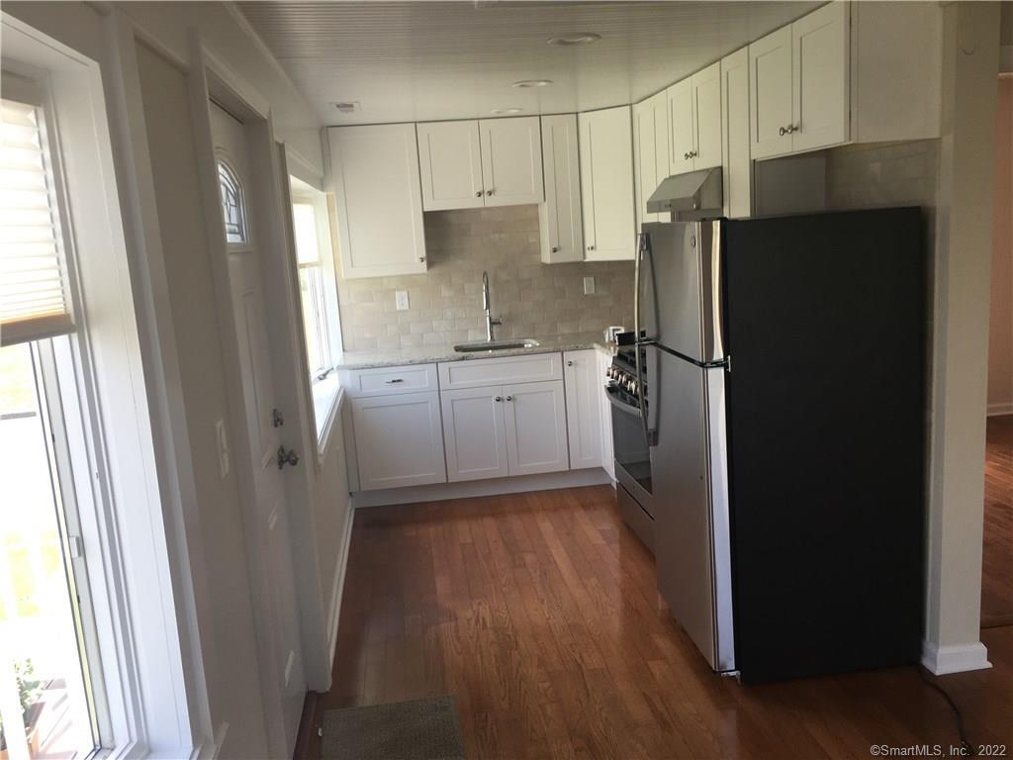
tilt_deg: -5.2
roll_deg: +3.6
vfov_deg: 48.2
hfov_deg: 61.7
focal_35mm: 29
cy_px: 380
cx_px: 506
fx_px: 849
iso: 25
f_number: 2.2
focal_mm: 4.15
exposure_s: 1/120
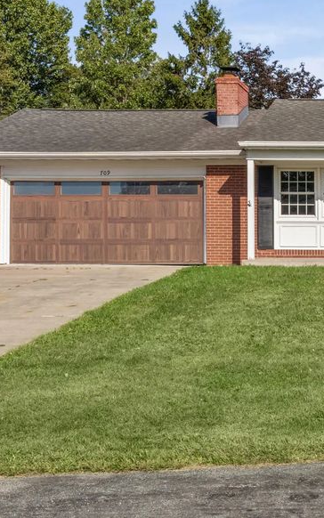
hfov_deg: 22.8
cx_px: 369
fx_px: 747
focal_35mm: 53
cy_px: 225
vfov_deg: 38.2
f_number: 16
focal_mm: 29.5
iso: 250
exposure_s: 1/20
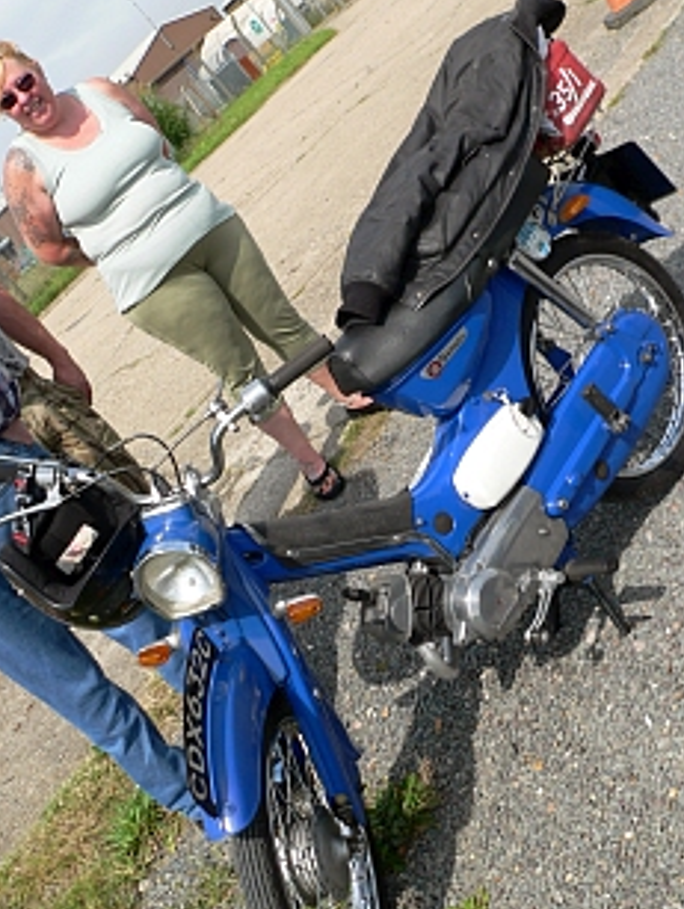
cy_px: 494
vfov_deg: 45.7
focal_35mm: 41
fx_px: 1078
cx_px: 363
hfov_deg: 35.2
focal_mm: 6
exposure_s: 1/500
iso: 80
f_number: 4
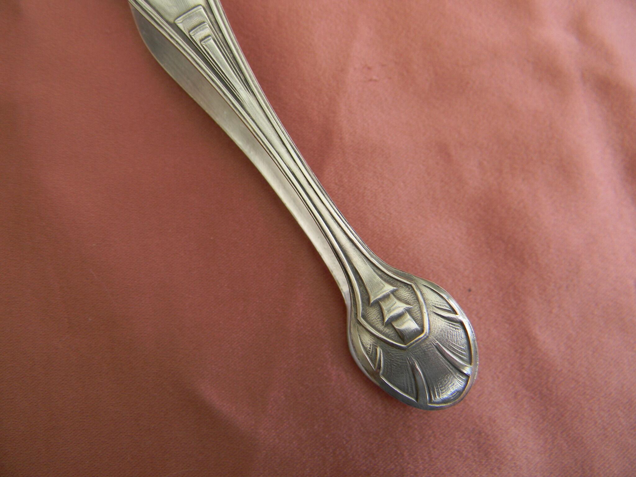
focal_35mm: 28
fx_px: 514
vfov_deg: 49.7
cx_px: 318
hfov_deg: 63.4
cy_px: 238
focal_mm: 5
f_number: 3.5
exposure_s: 1/208
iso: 80
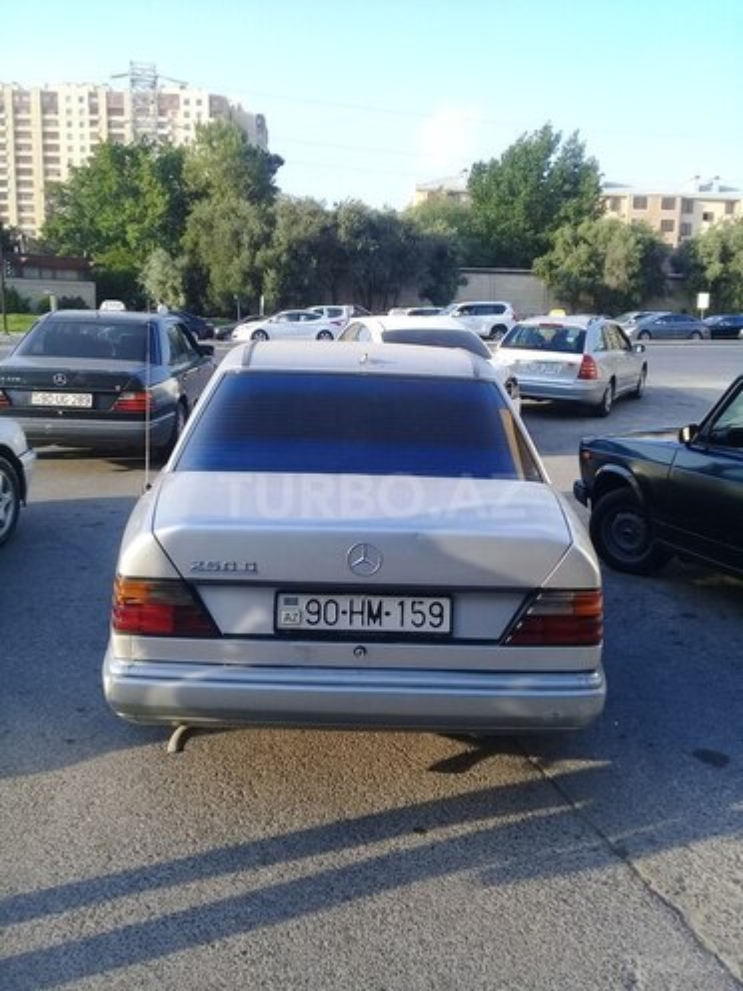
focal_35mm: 31
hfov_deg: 45.4
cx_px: 372
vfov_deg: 58.4
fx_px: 887
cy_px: 496
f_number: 2.2
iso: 50
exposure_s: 1/300
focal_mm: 3.3
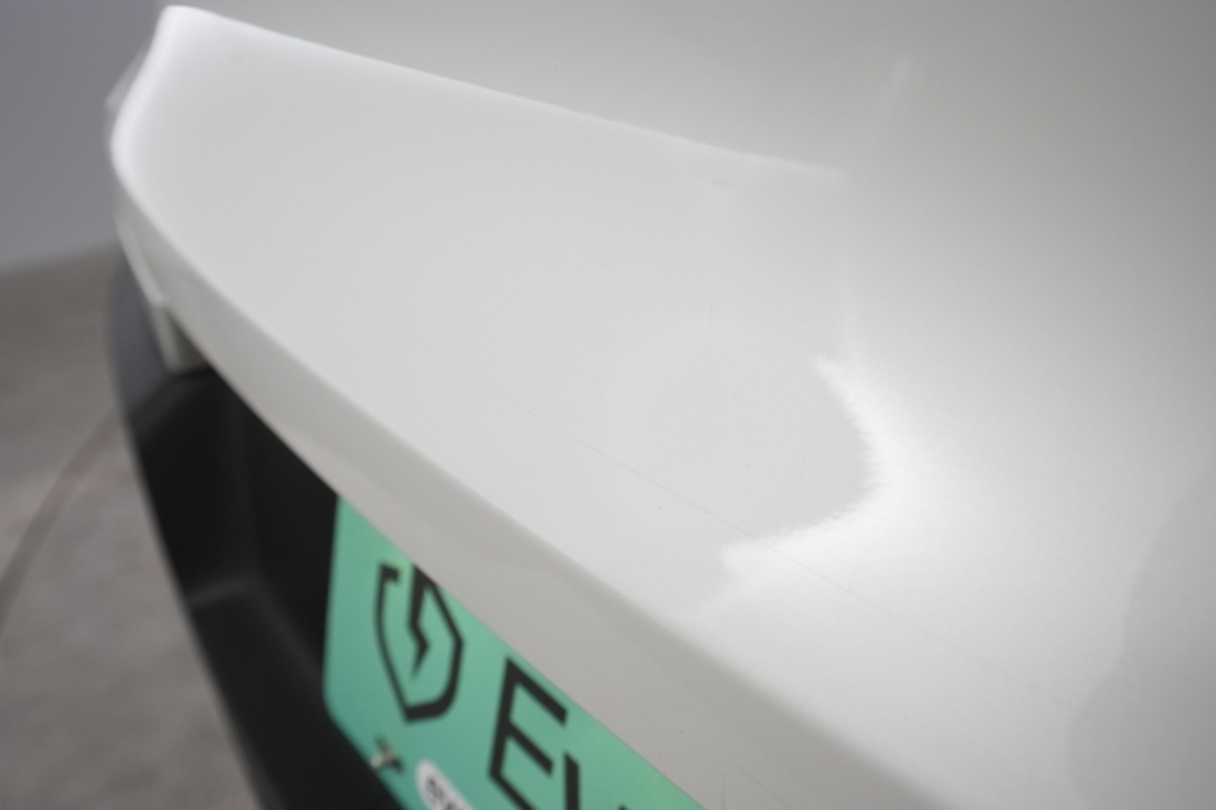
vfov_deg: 46.4
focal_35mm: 28
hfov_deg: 65.5
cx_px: 608
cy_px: 405
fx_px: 945
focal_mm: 28
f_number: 5.6
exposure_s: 1/100
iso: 1250
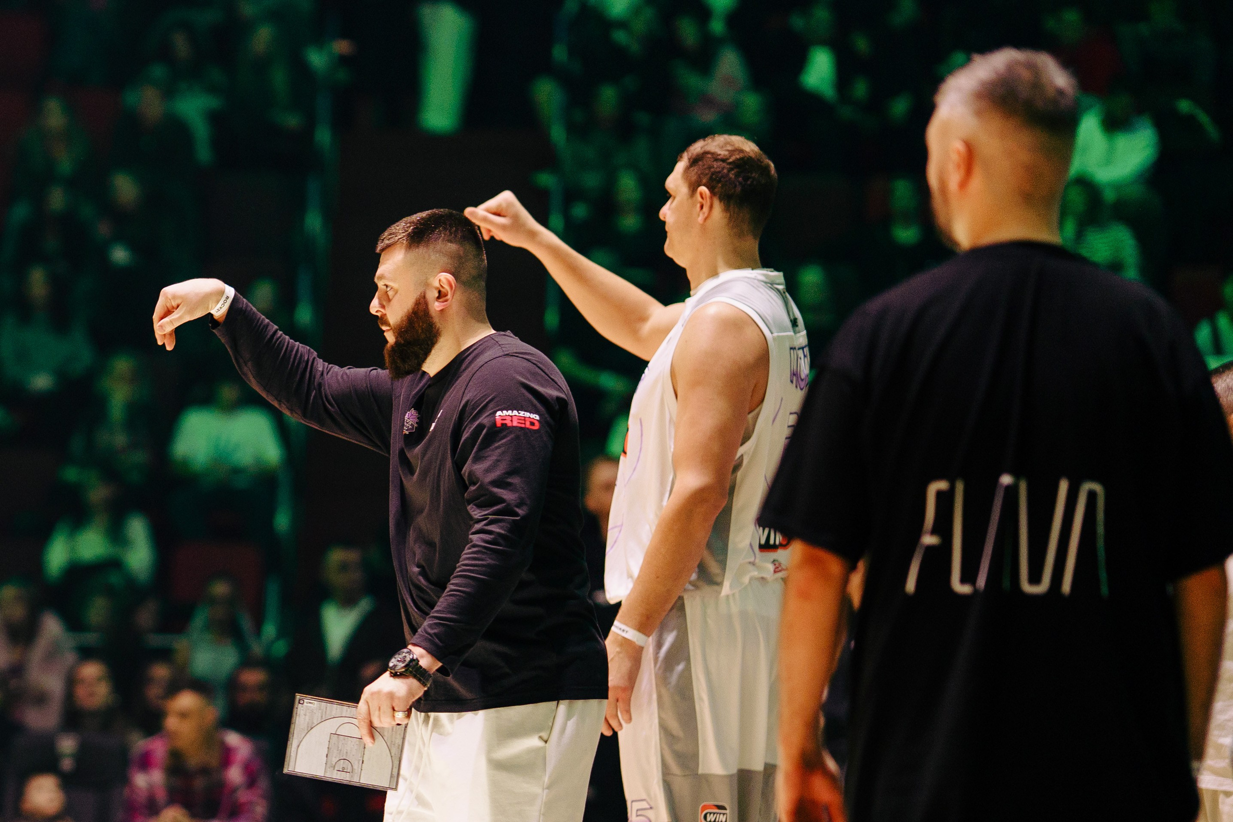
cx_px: 54
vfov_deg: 7.7
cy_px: 703
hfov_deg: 11.5
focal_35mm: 178
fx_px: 6082
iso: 400
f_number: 1.6
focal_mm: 85
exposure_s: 1/500
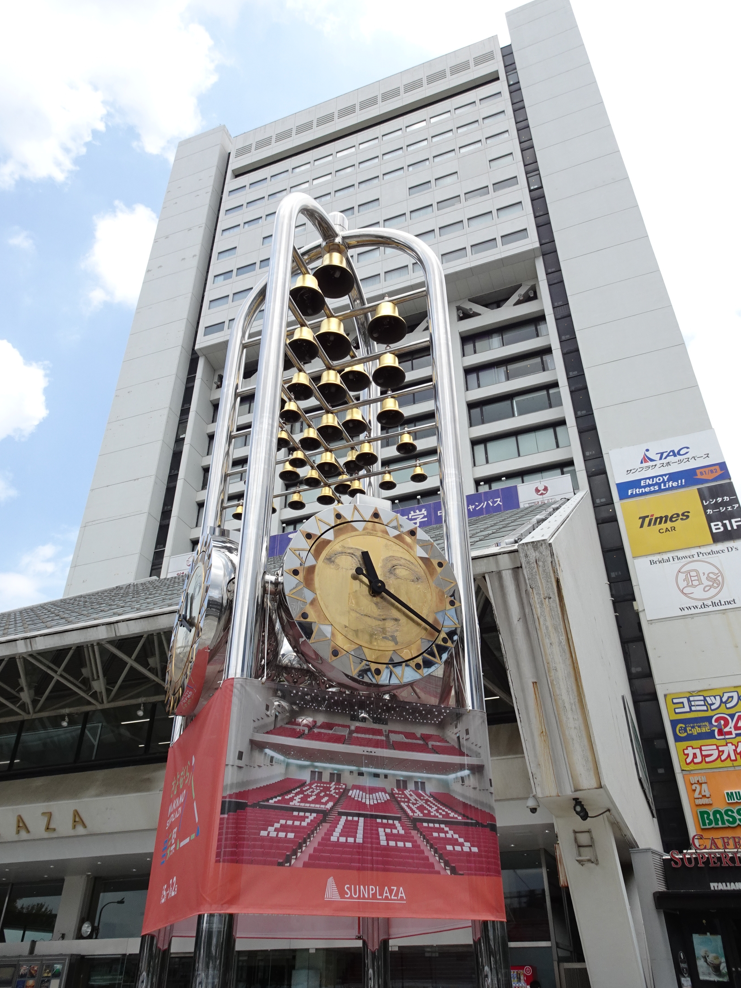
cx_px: 373
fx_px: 713
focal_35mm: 25
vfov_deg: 69.4
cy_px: 486
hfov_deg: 54.9
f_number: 3.5
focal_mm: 4.25
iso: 100
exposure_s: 1/800
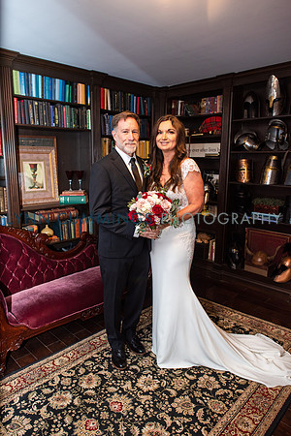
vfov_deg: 73.7
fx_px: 291
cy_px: 218
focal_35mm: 24
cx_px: 146
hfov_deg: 53.1
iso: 640
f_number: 3.2
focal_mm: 24
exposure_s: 1/200
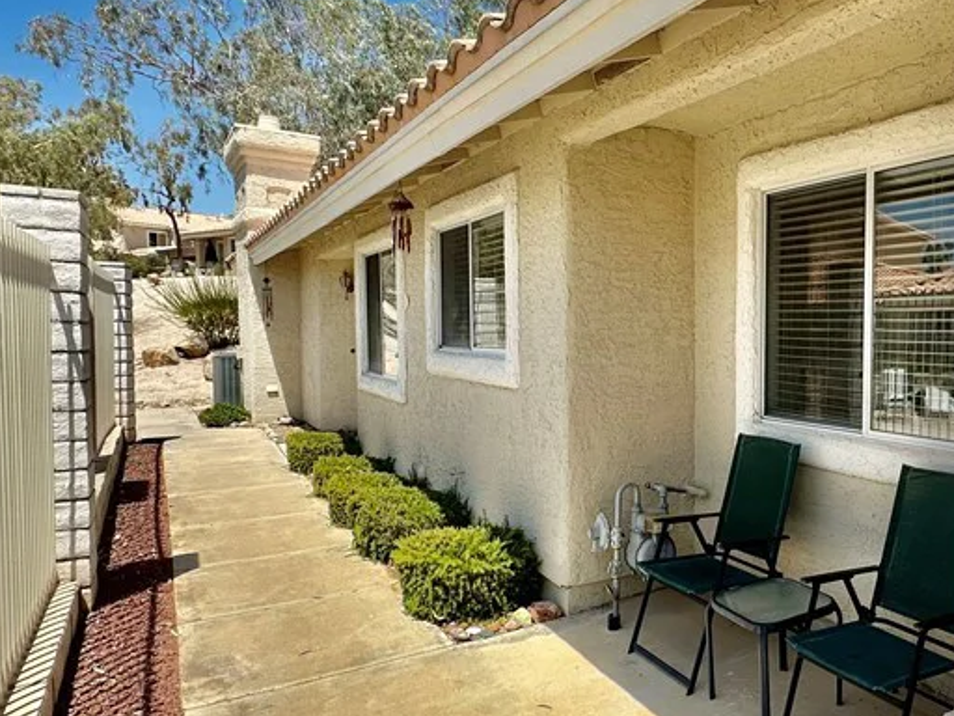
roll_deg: -0.8
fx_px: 772
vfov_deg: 49.7
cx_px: 768
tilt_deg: -2.6
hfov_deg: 58.4
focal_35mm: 28
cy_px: 373
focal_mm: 2.22
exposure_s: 1/1642
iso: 50
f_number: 2.2
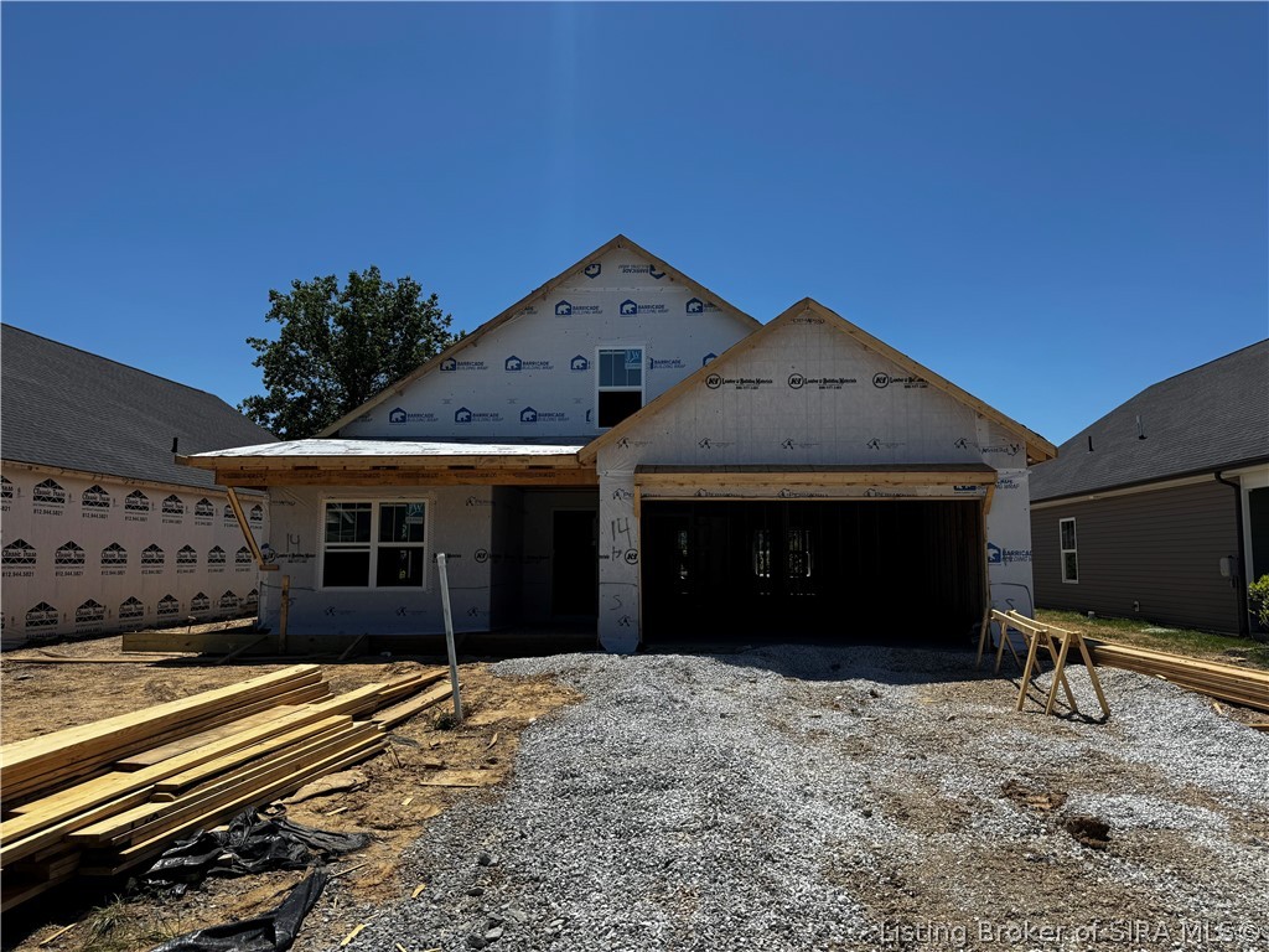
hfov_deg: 71.6
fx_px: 880
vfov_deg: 56.8
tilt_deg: +4.7
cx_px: 634
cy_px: 476
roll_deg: -0.1
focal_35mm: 24
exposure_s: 1/4310
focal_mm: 6.76
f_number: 1.78
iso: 80
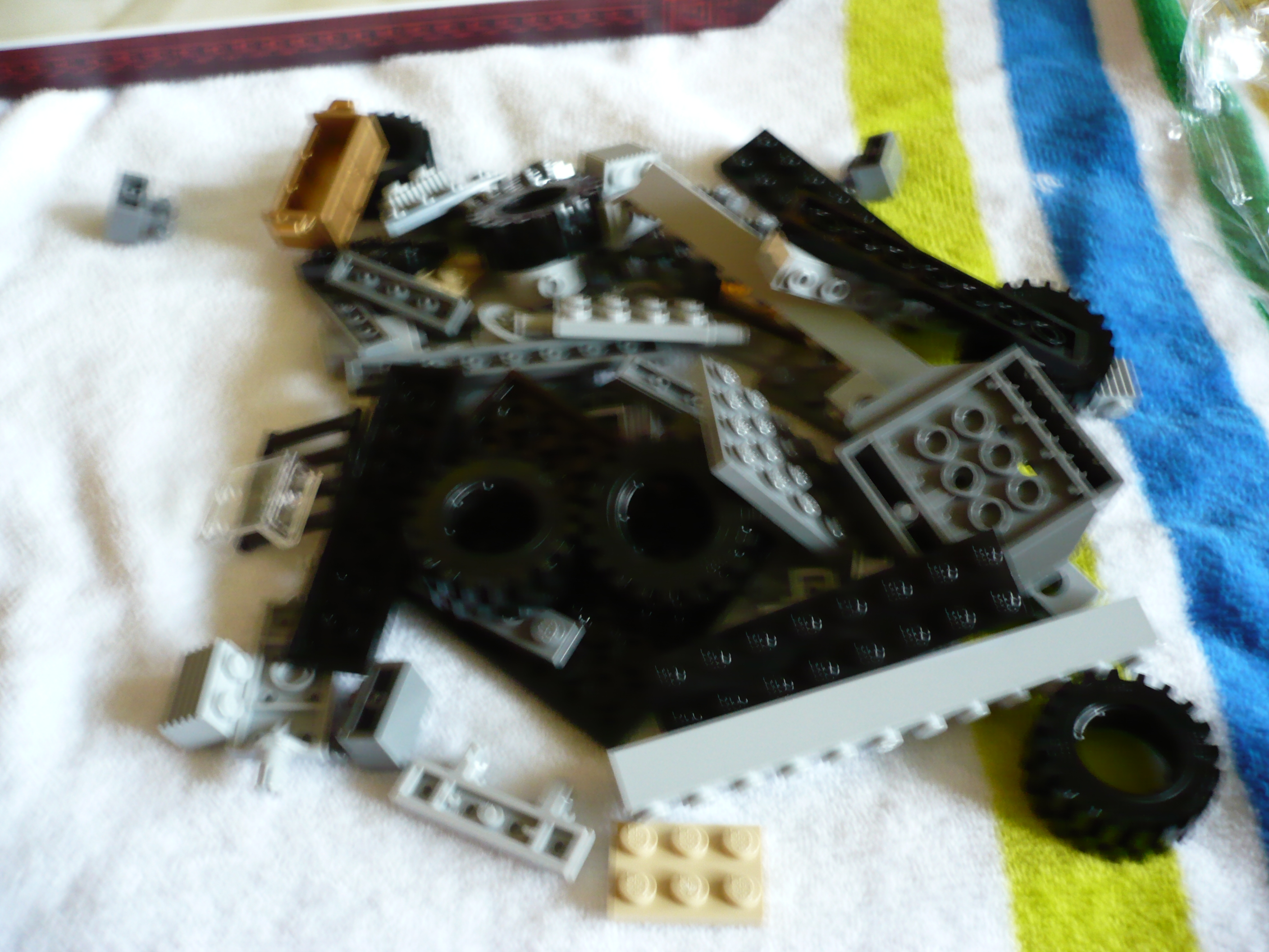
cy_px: 476
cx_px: 634
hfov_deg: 52.6
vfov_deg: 40.7
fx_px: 1283
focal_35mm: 35
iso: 200
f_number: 2.8
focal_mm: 5.8
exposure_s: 1/8
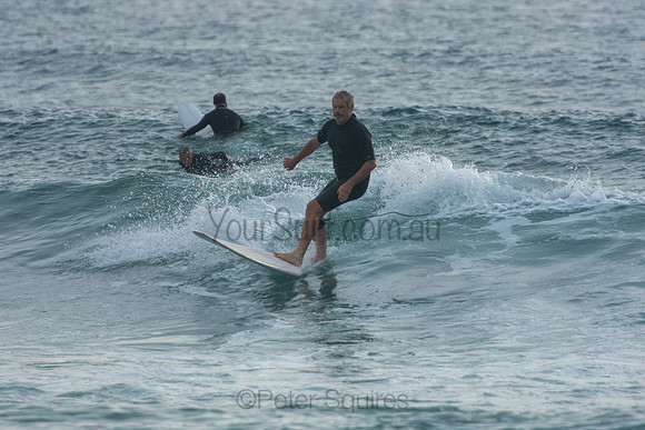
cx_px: 322
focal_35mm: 600
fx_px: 10752
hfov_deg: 3.4
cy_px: 215
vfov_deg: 2.3
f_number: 5.6
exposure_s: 1/1000
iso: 320
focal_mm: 400
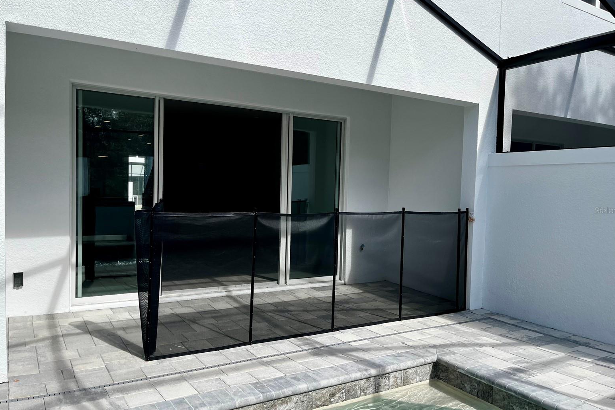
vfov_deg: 46.4
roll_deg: -2.0
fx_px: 478
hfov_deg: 65.5
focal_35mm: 28
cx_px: 314
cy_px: 210
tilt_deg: -3.3
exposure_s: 1/1776
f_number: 1.6
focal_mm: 5.1
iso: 50
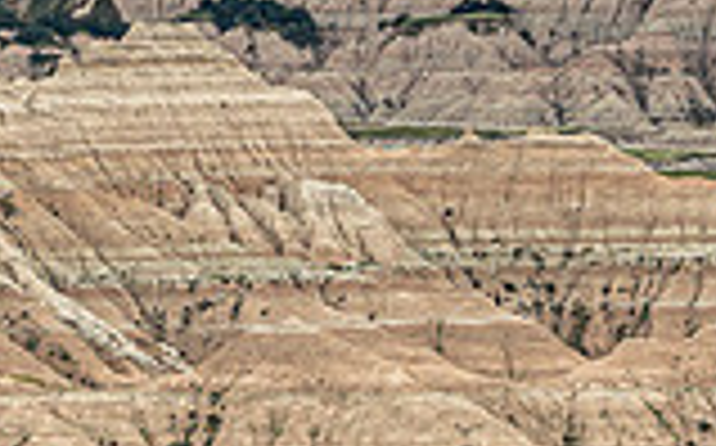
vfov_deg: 2.2
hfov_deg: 3.5
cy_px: 435
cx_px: 464
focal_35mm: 593
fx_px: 11559
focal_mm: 58.29
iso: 200
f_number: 4
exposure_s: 1/320
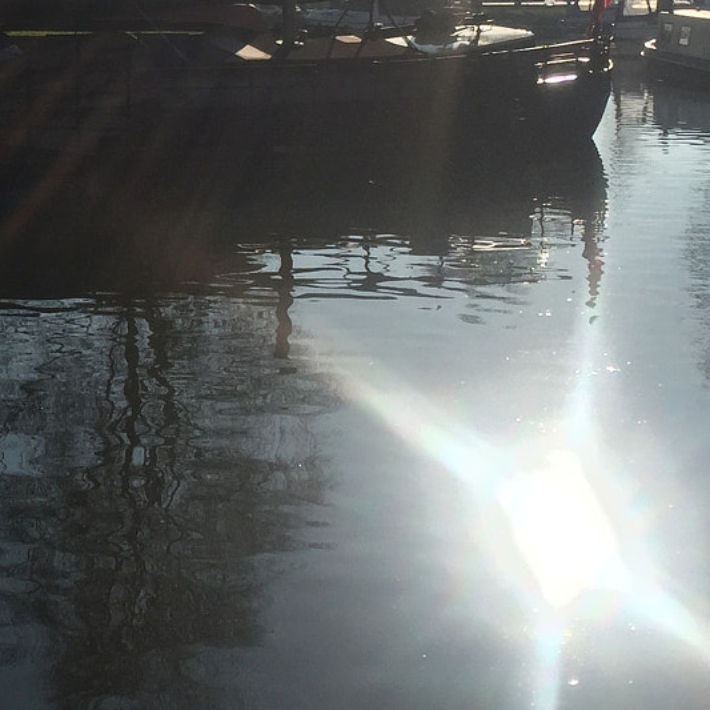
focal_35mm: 77
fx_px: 1787
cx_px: 17
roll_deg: -0.2
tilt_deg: -5.1
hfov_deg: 21.7
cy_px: 157
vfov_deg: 22.2
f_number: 2.2
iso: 32
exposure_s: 1/7937
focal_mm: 4.15
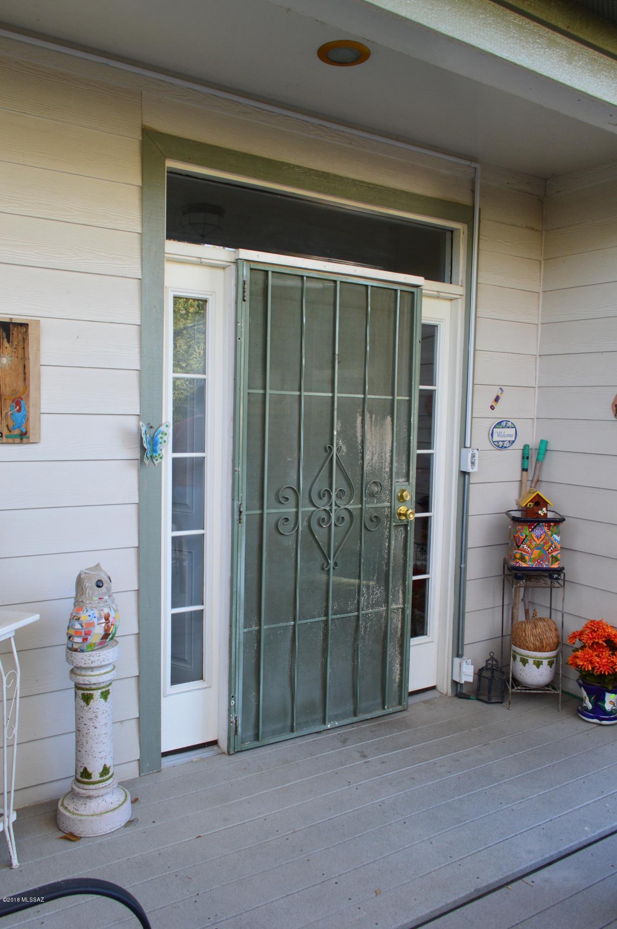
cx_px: 308
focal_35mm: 27
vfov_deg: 67.4
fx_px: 696
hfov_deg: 47.8
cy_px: 464
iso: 400
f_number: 8
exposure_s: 1/50
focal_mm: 18
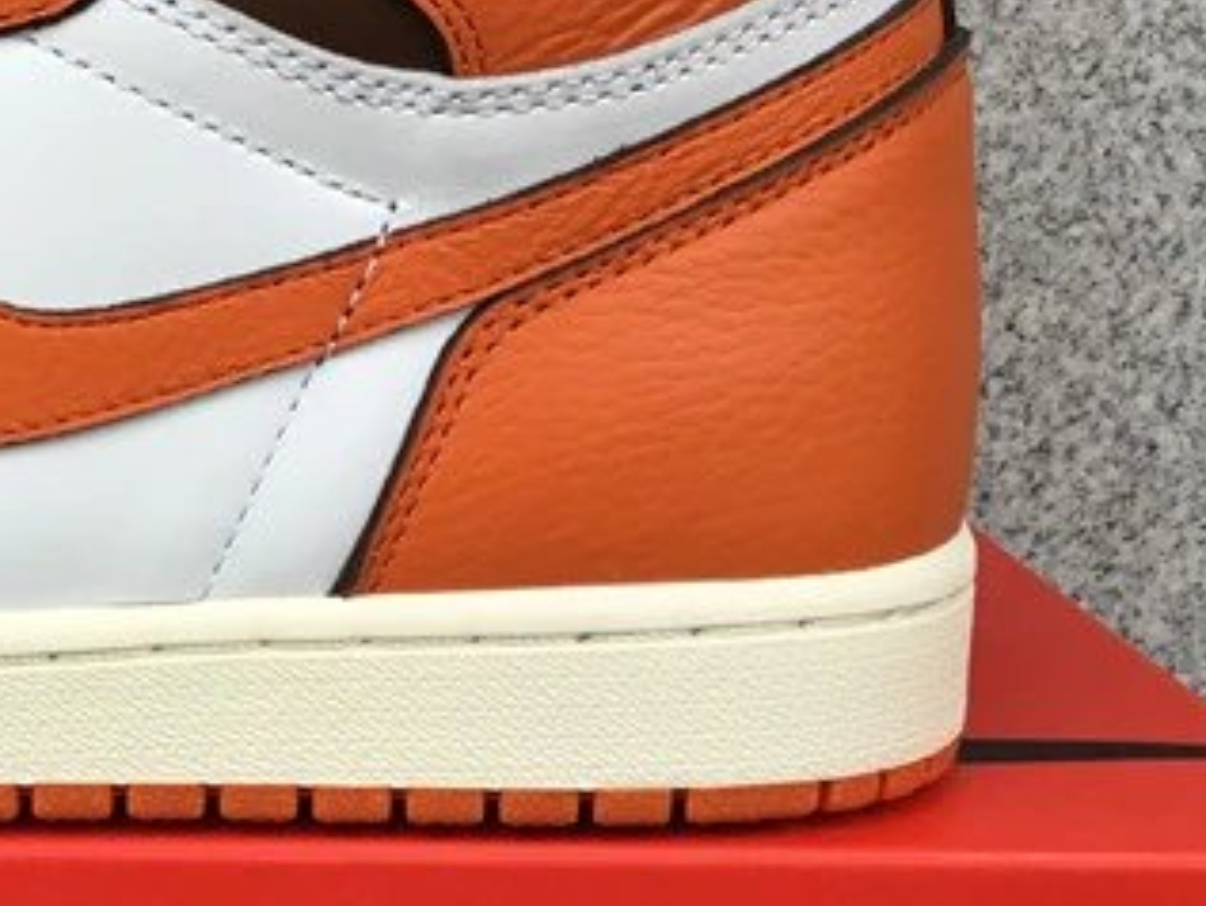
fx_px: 3067
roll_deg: -0.6
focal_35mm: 88
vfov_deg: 16.8
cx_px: -145
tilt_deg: -15.6
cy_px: 577
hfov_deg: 21.1
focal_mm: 3.3
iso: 40
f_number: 2.4
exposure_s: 1/100
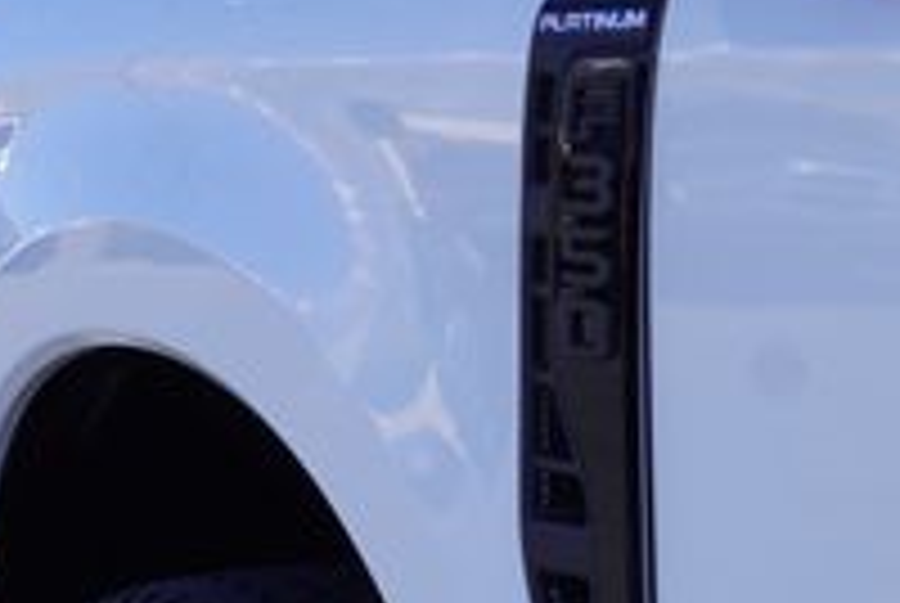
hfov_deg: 18.4
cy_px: 639
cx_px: 657
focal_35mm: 111
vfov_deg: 12.2
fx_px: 2769
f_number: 8
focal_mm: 23
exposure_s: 1/125
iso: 100
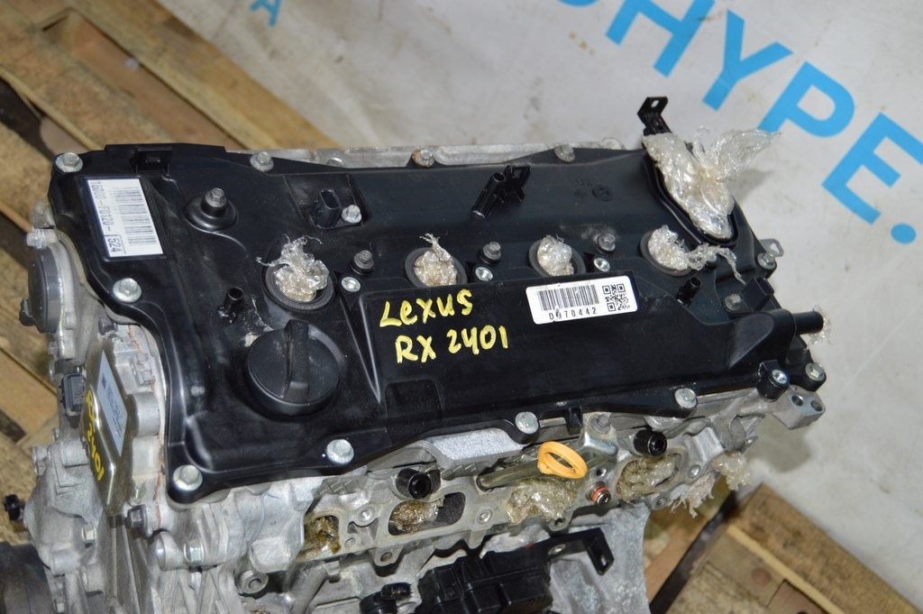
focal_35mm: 48
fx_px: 1230
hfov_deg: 41.1
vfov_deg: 28.0
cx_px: 462
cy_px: 307
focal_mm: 32
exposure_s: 1/60
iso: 400
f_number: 4.5
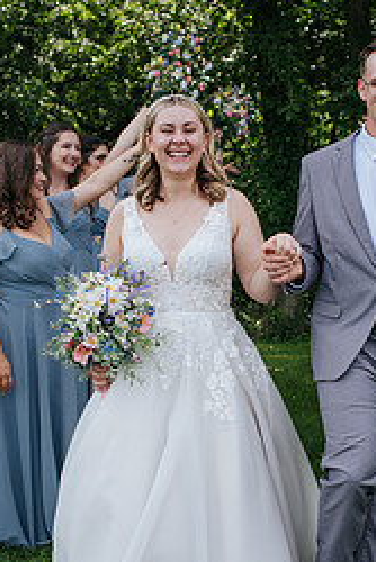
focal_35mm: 63
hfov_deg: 21.4
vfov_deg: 31.8
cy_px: 328
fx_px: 986
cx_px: 277
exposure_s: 1/400
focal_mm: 35
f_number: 3.2
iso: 100
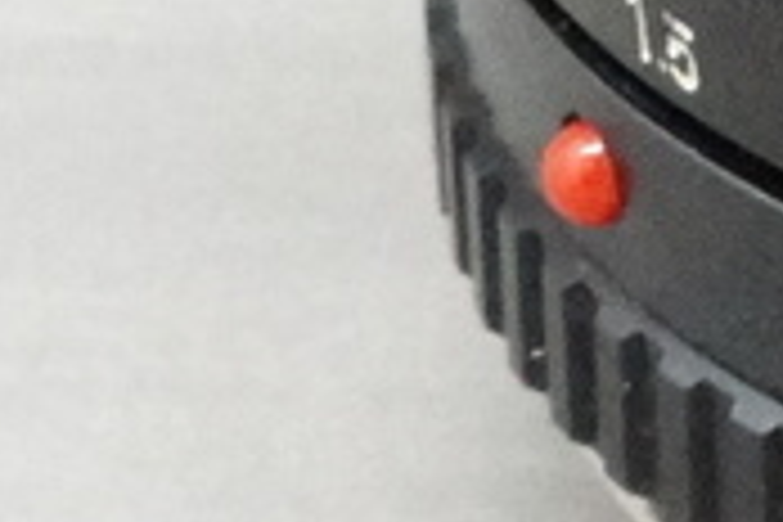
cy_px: -410
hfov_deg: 5.2
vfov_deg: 3.5
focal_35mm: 387
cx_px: 1791
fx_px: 8417
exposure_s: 1/20
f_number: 11
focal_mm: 20.69
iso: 6400
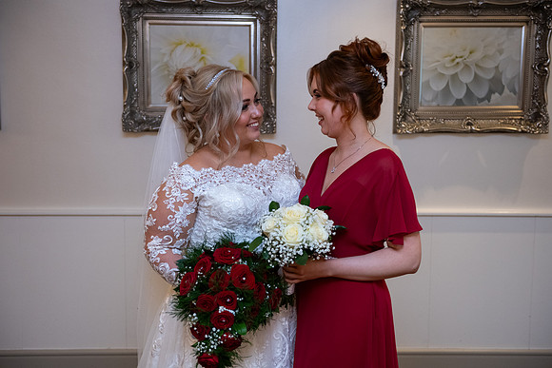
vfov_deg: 27.0
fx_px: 767
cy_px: 184
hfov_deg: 39.6
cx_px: 276
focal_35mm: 50
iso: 1000
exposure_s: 1/160
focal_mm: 50
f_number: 3.5
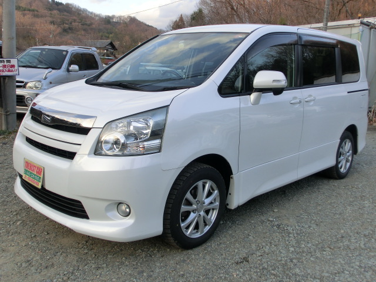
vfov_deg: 38.7
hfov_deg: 50.1
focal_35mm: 37
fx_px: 402
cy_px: 141
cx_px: 188
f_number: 3.9
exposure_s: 1/125
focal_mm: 6.61
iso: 100
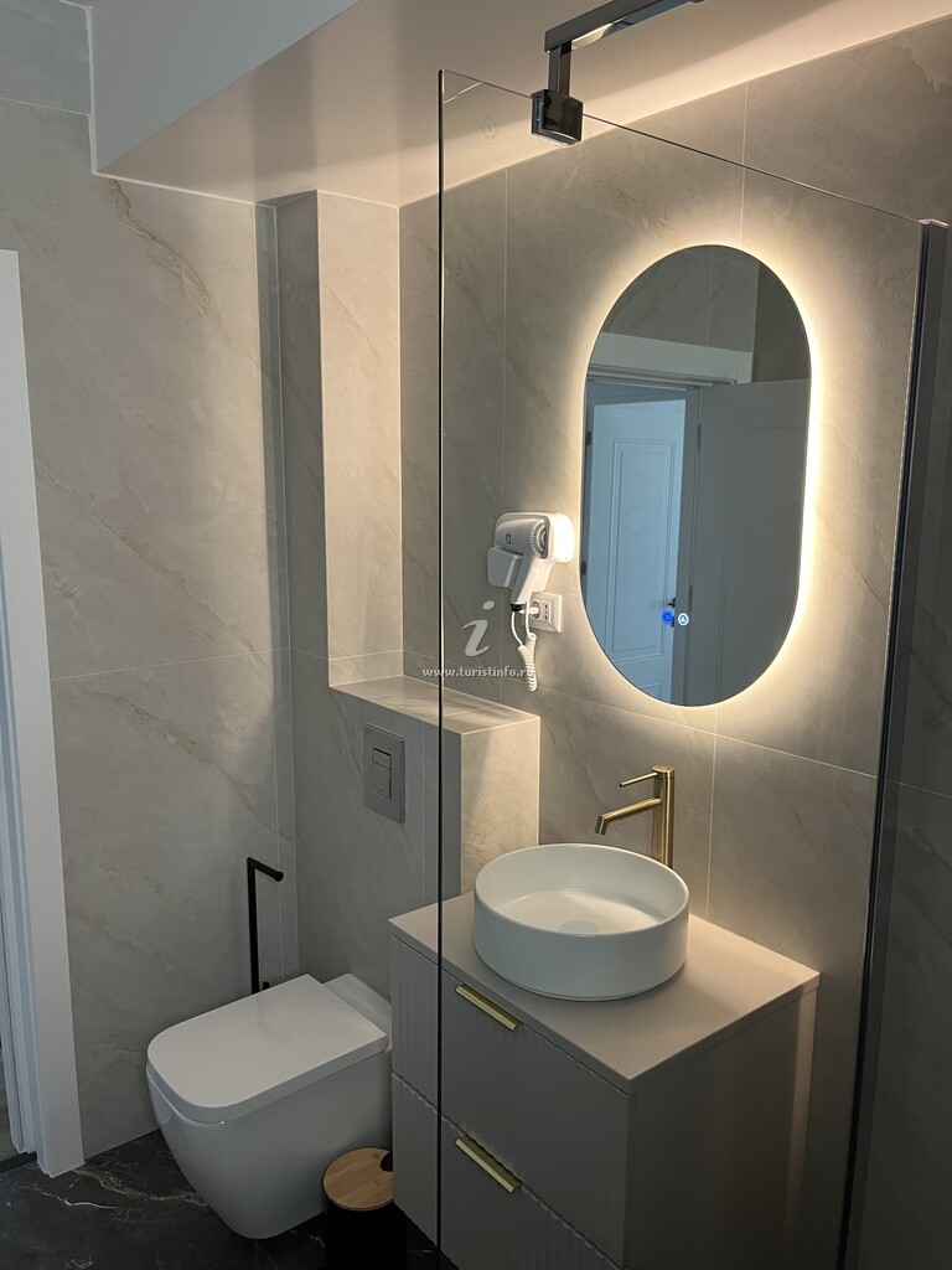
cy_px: 635
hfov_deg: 53.1
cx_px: 476
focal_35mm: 26
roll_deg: -0.5
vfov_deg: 67.3
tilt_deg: -8.9
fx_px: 953
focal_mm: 5.1
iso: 160
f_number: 1.6
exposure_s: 1/60
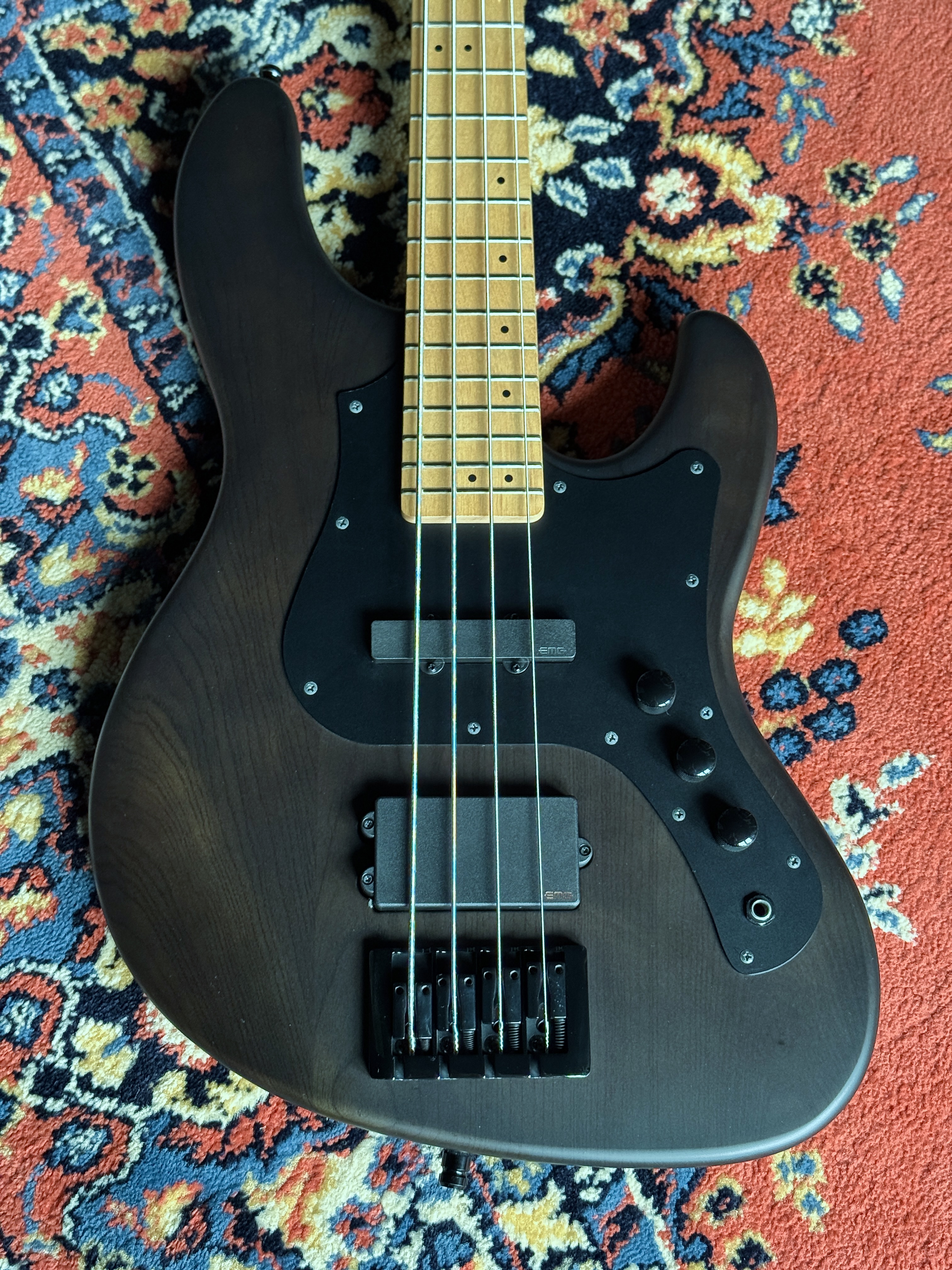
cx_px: 476
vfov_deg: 39.7
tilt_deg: -74.1
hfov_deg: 30.3
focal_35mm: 48
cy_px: 635
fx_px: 1760
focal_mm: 6.76
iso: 500
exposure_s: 1/40
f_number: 1.78
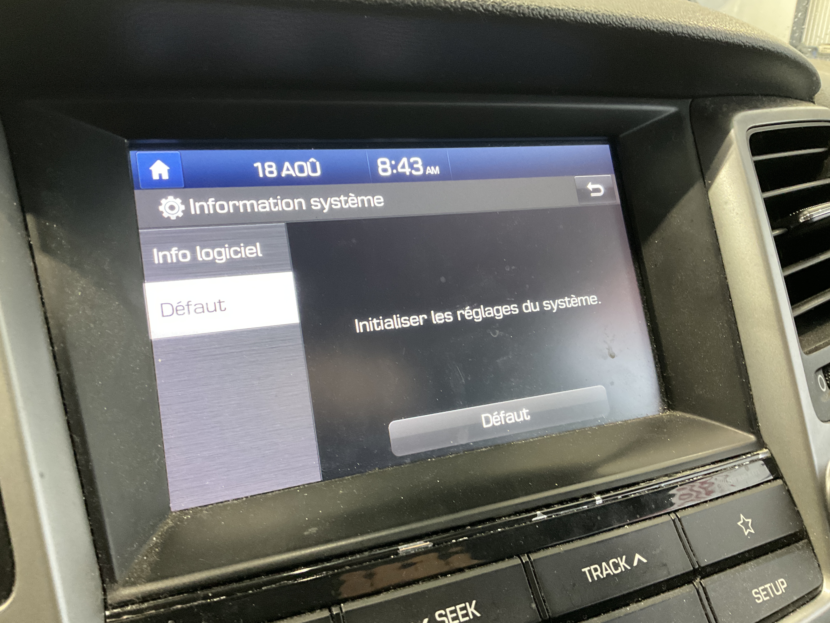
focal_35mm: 29
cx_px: 415
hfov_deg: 61.7
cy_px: 312
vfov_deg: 48.2
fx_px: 695
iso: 200
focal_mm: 3
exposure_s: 1/40
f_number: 1.8
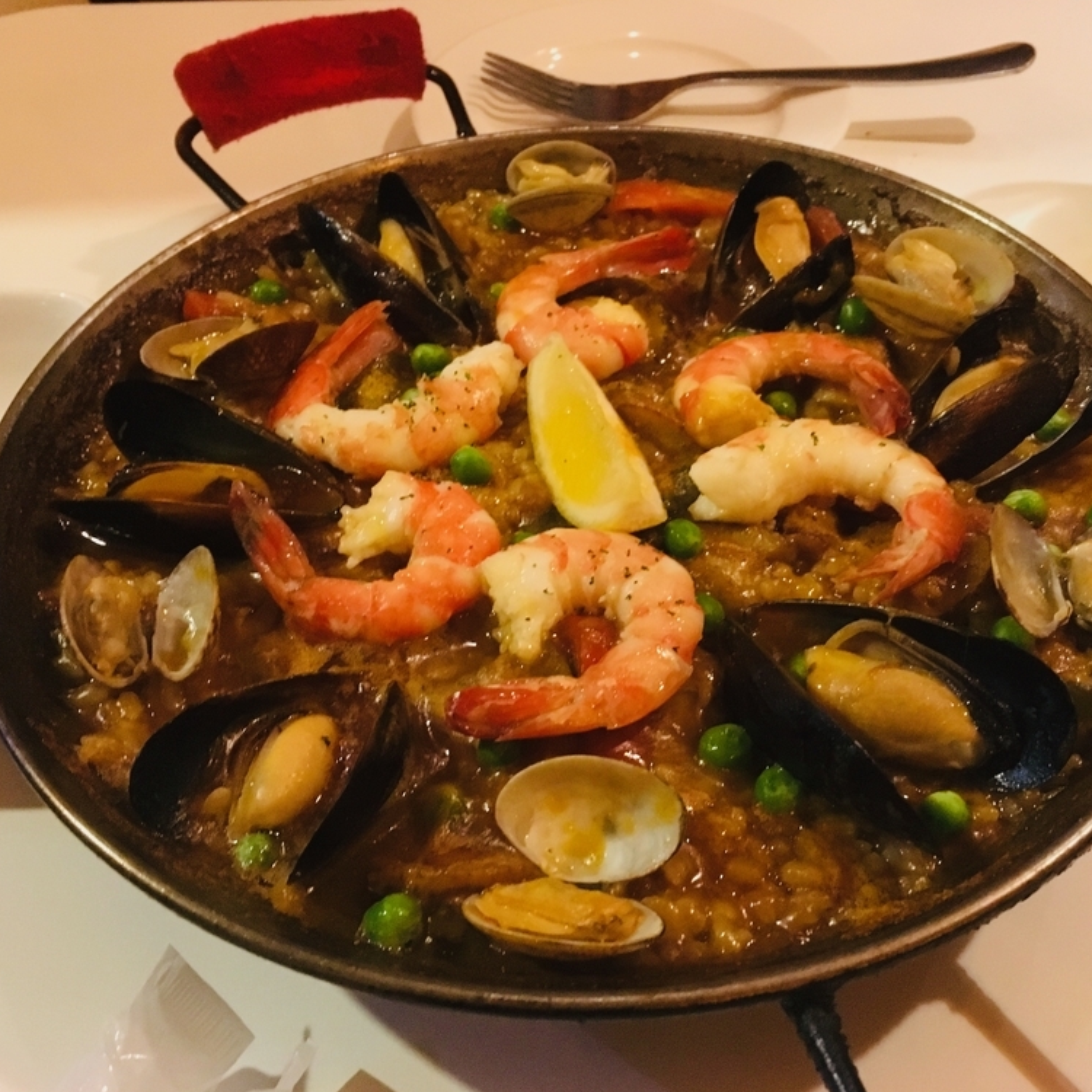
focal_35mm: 35
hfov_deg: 47.1
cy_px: 558
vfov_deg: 47.2
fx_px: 1249
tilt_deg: -45.6
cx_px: 619
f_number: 2.2
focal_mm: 4.15
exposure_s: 1/15
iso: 320
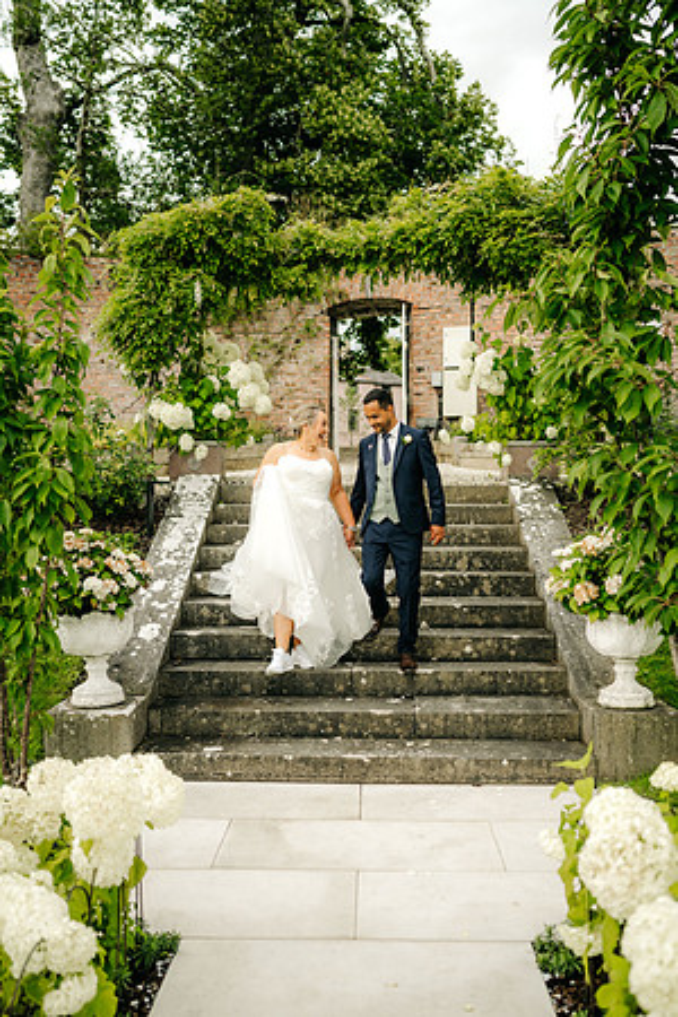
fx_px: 989
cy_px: 508
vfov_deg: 54.4
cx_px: 339
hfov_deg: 37.9
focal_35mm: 35
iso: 100
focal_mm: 35
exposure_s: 1/2000
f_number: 2
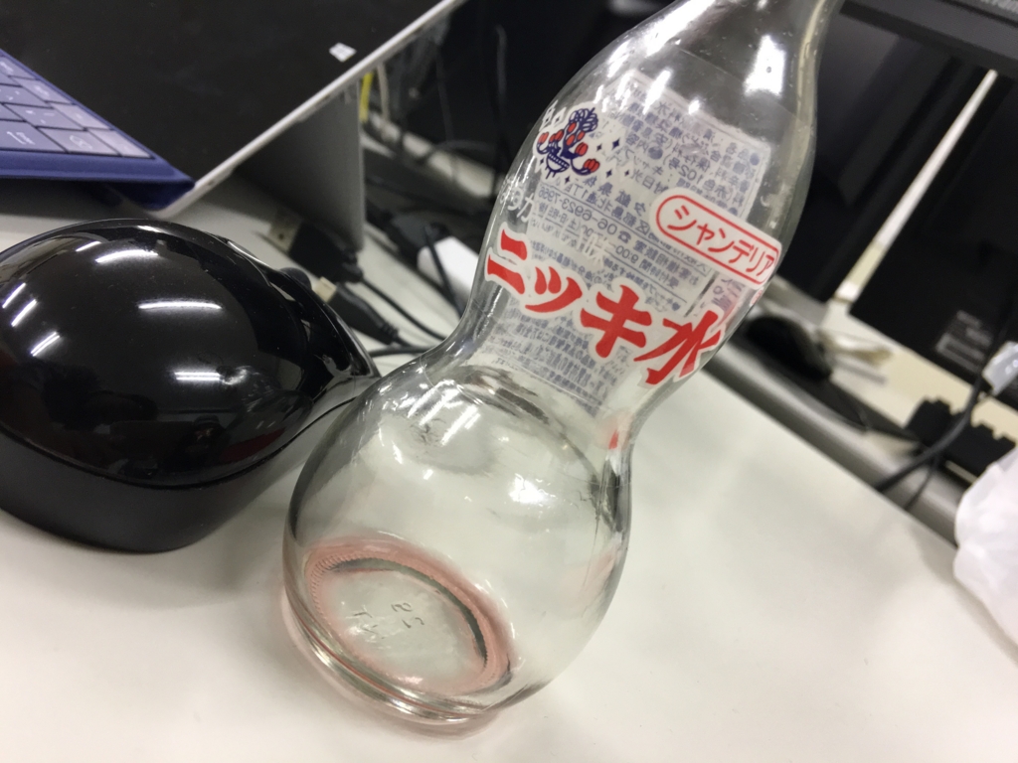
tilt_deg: -15.0
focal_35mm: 29
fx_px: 853
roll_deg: -28.8
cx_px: 509
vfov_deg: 48.2
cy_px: 382
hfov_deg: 61.7
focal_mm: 4.15
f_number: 2.2
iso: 125
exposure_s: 1/33
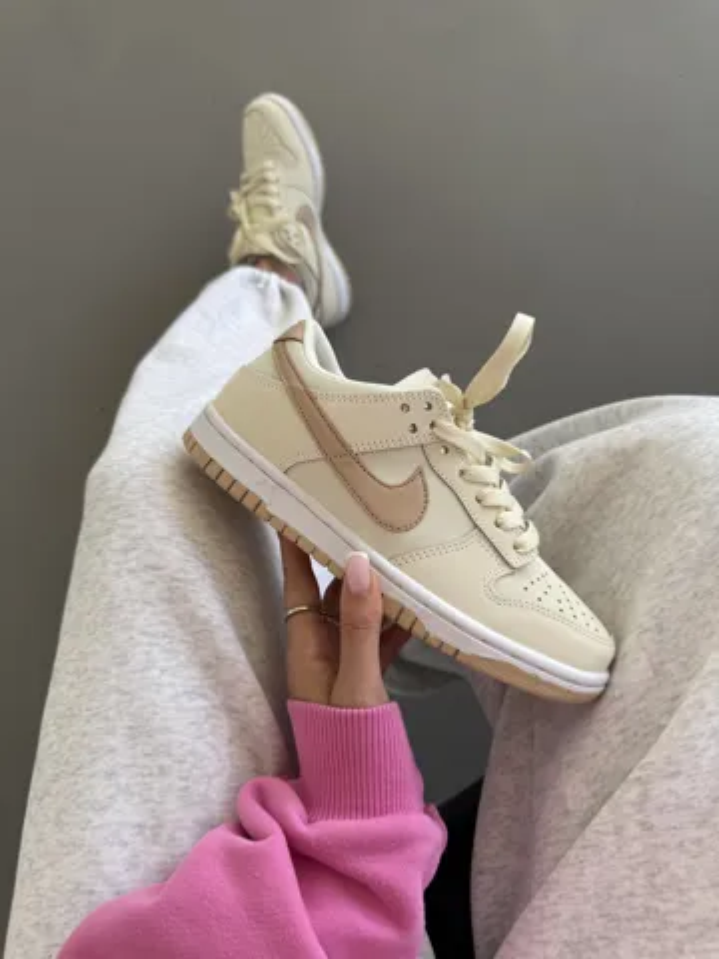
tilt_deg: -84.7
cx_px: 360
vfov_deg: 71.6
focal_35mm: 24
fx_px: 665
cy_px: 480
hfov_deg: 56.8
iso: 80
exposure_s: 1/499
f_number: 1.78
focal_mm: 6.76
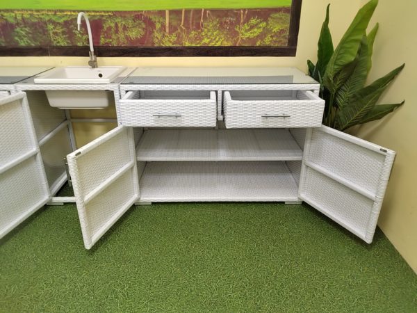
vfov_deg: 58.9
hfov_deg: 73.9
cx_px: 208
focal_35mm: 23
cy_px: 156
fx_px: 277
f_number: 1.9
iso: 700
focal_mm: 5.52
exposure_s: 1/33.3
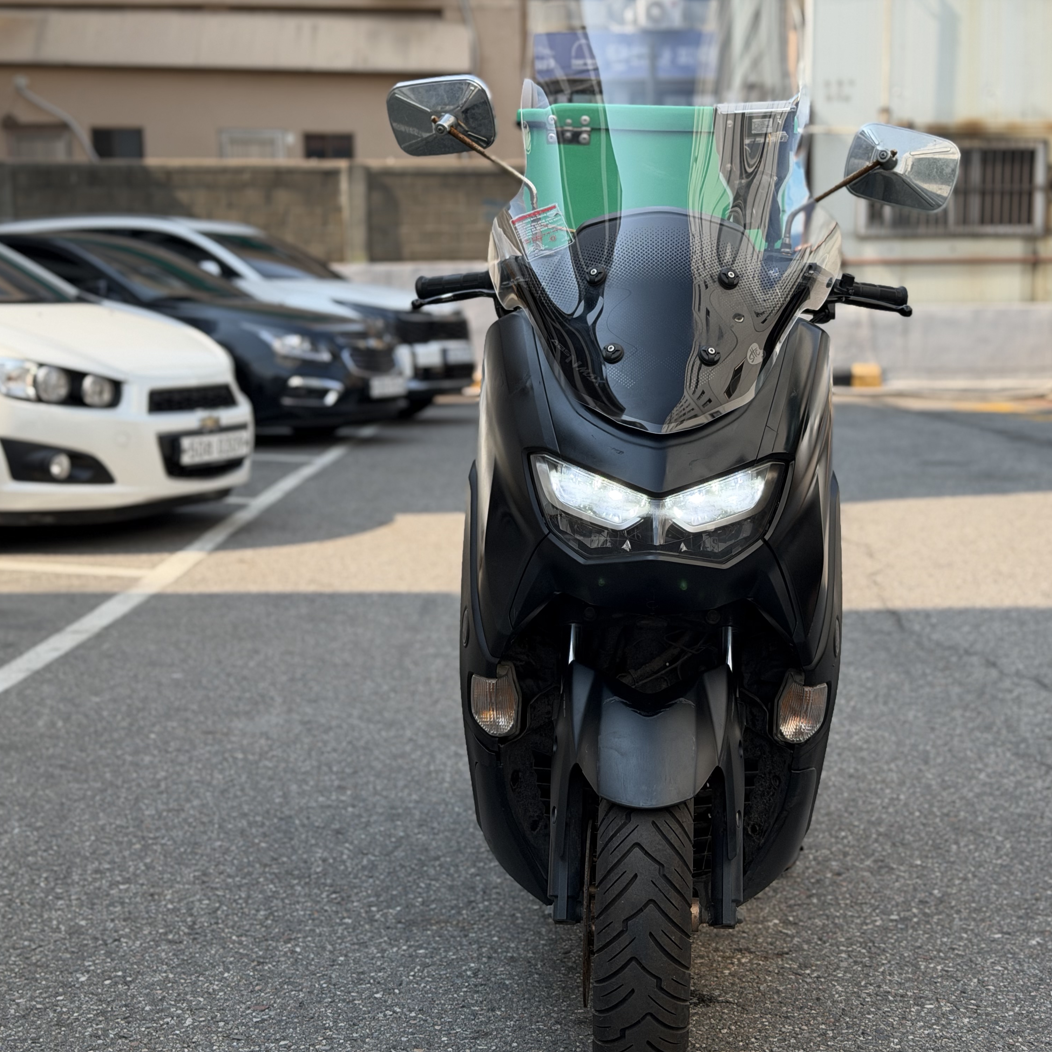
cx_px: 643
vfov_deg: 30.0
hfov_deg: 30.0
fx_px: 1960
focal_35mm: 57
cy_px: 528
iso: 80
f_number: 1.78
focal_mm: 6.76
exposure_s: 1/2208
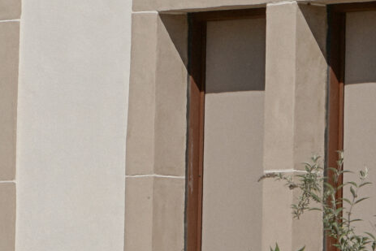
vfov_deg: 2.1
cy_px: -308
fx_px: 6926
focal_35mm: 663
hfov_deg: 3.1
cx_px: -53
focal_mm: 120
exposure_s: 1/320
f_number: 13
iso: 100
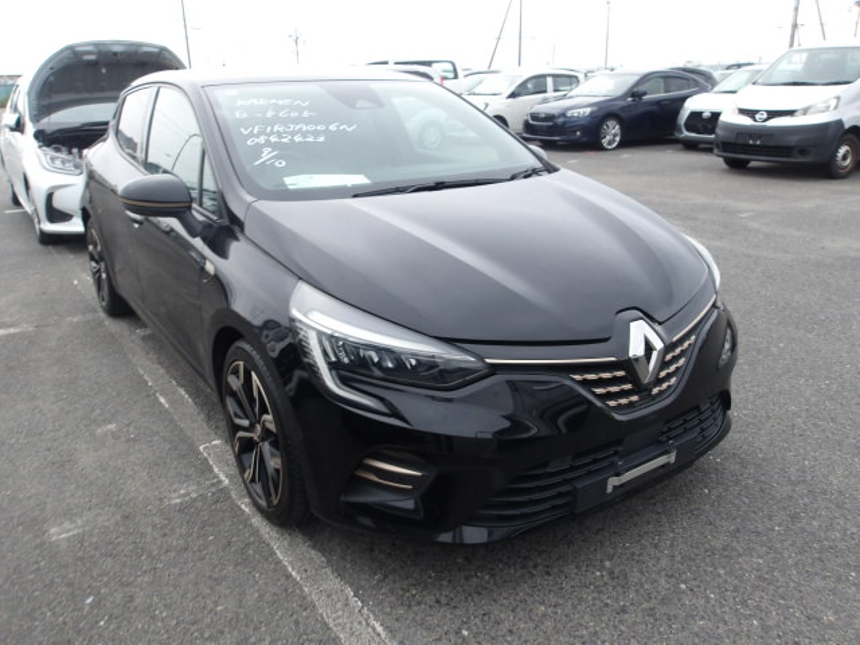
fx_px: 671
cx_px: 430
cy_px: 322
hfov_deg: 65.3
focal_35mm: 27
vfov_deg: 51.4
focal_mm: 4.9
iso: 248
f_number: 10.4
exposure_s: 1/60
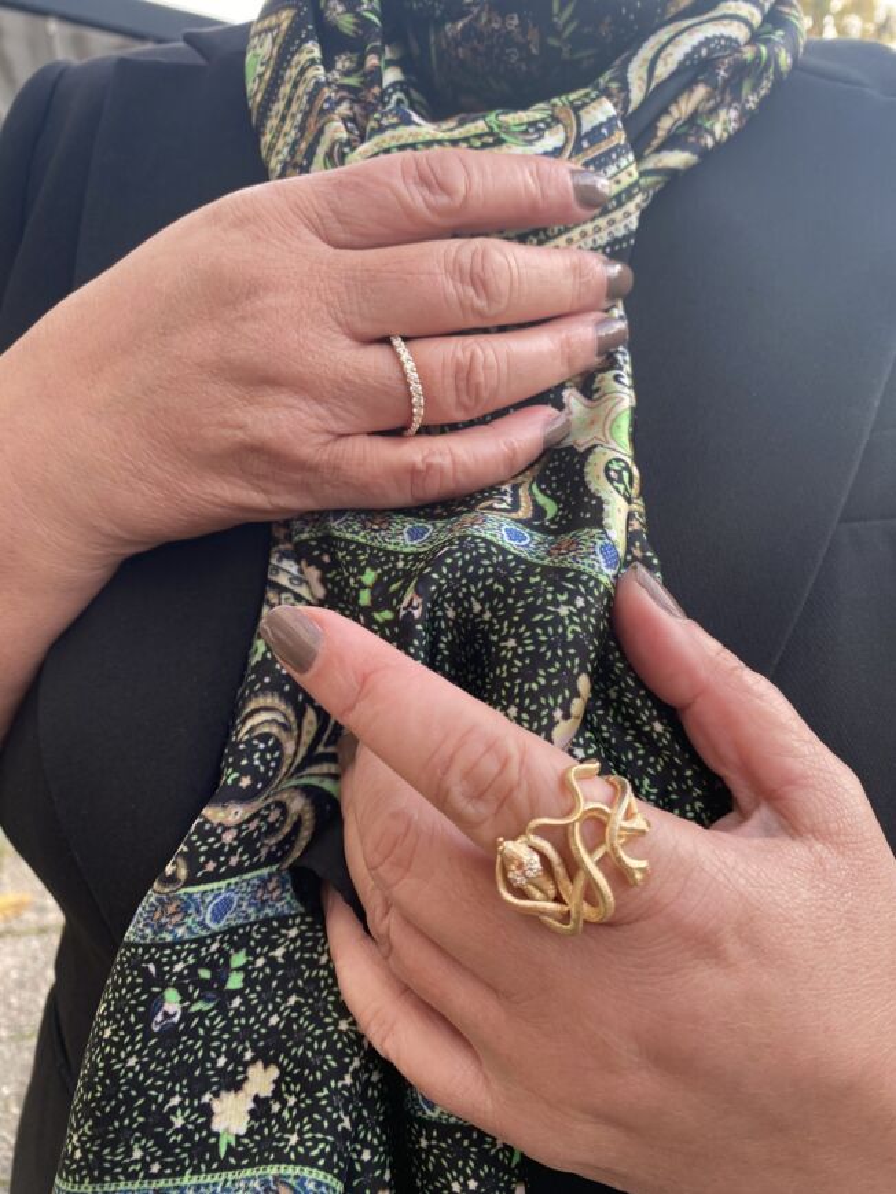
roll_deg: -3.1
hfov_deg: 53.1
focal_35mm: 26
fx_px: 897
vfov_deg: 67.3
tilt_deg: -14.2
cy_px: 597
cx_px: 448
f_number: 1.8
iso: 40
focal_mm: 4.25
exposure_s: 1/121
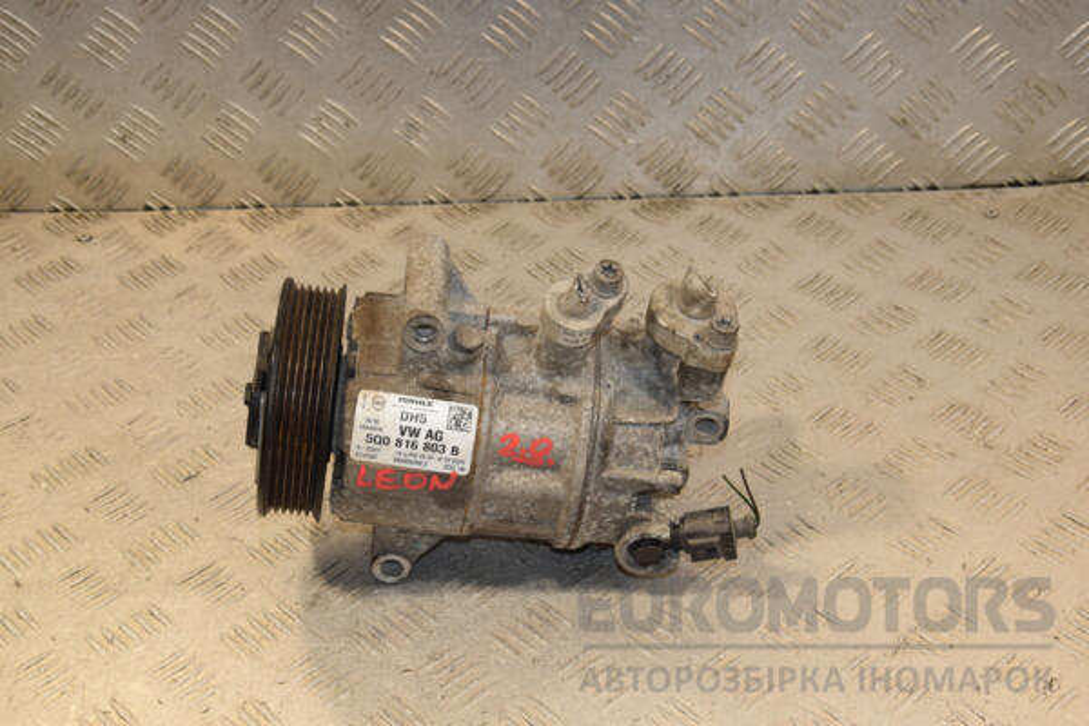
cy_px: 363
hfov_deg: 33.4
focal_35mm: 60
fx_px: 1815
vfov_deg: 22.6
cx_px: 544
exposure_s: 1/200
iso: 800
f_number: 8
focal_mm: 40
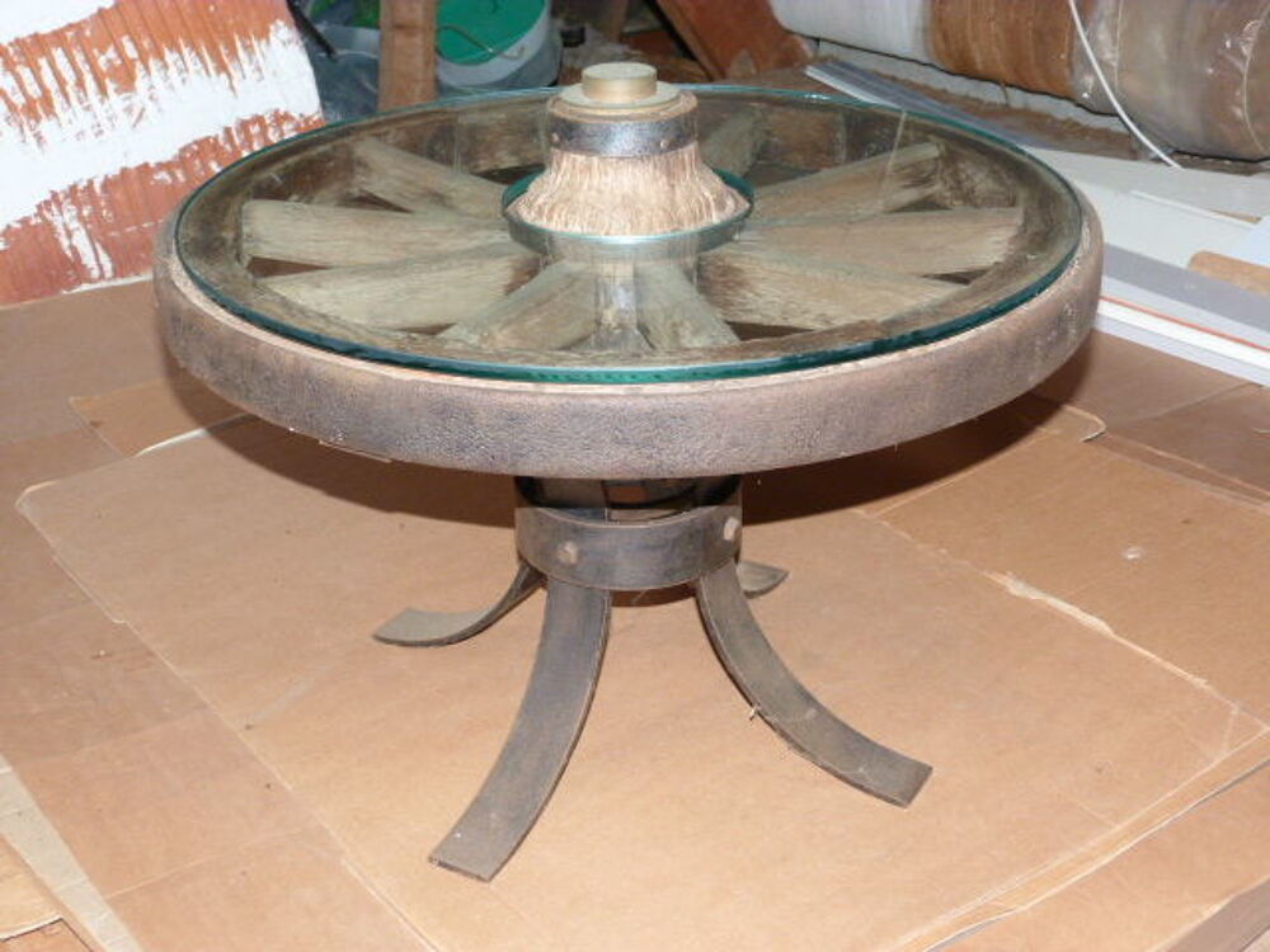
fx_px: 1798
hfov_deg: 38.9
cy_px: 476
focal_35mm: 49
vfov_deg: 29.7
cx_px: 635
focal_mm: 8.7
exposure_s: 1/50
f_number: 3.2
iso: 250
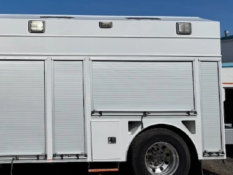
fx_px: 350
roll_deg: -0.2
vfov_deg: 27.7
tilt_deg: +4.5
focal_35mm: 52
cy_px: 49
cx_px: 25
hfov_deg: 34.8
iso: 64
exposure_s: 1/12346
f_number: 1.78
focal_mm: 6.76
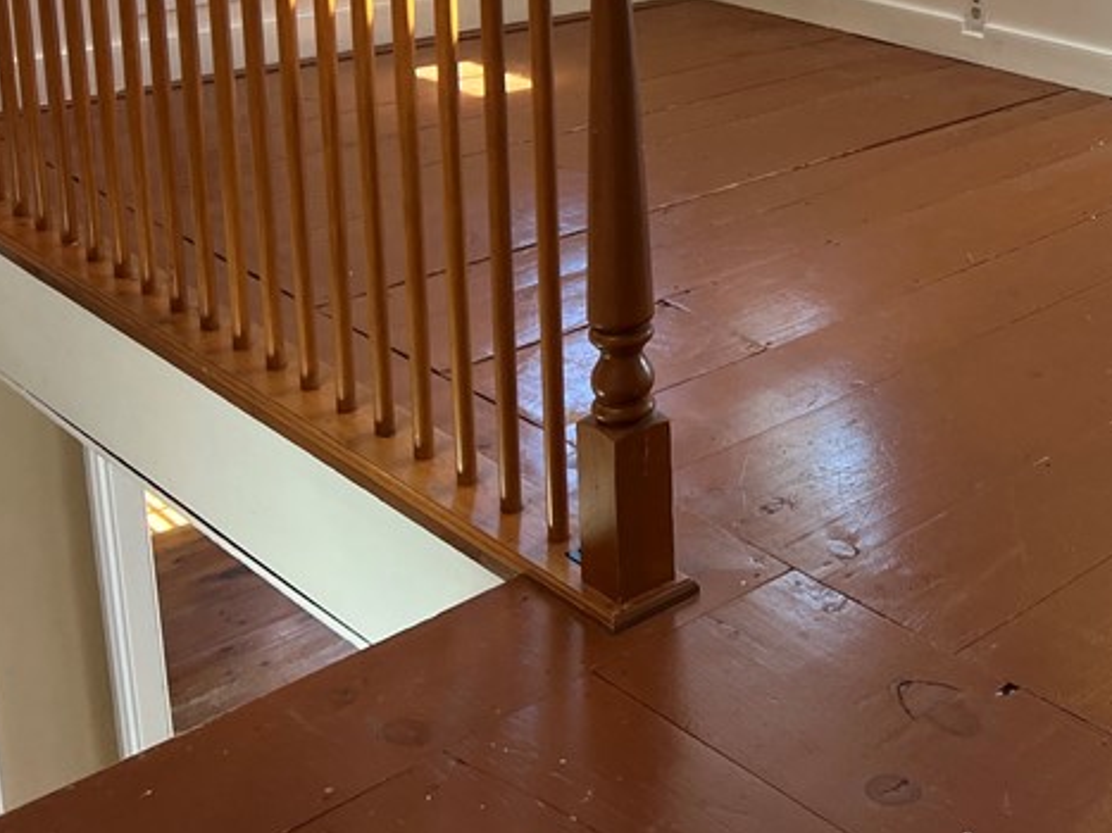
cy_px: -19
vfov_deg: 24.4
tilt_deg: -12.4
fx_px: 1831
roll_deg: -1.4
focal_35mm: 57
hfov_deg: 30.8
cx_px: 1167
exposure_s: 1/120
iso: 50
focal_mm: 5.7
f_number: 1.5
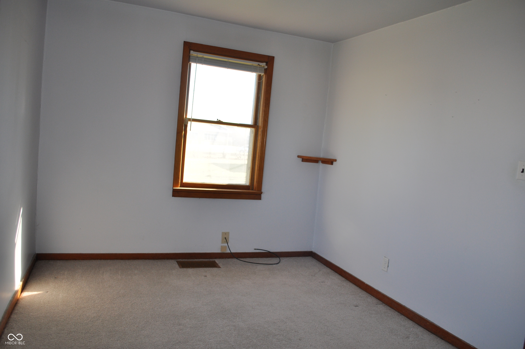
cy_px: 174
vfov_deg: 47.8
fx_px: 393
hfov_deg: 67.4
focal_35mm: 27
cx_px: 262
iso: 360
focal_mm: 18
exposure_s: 1/200
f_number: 3.5
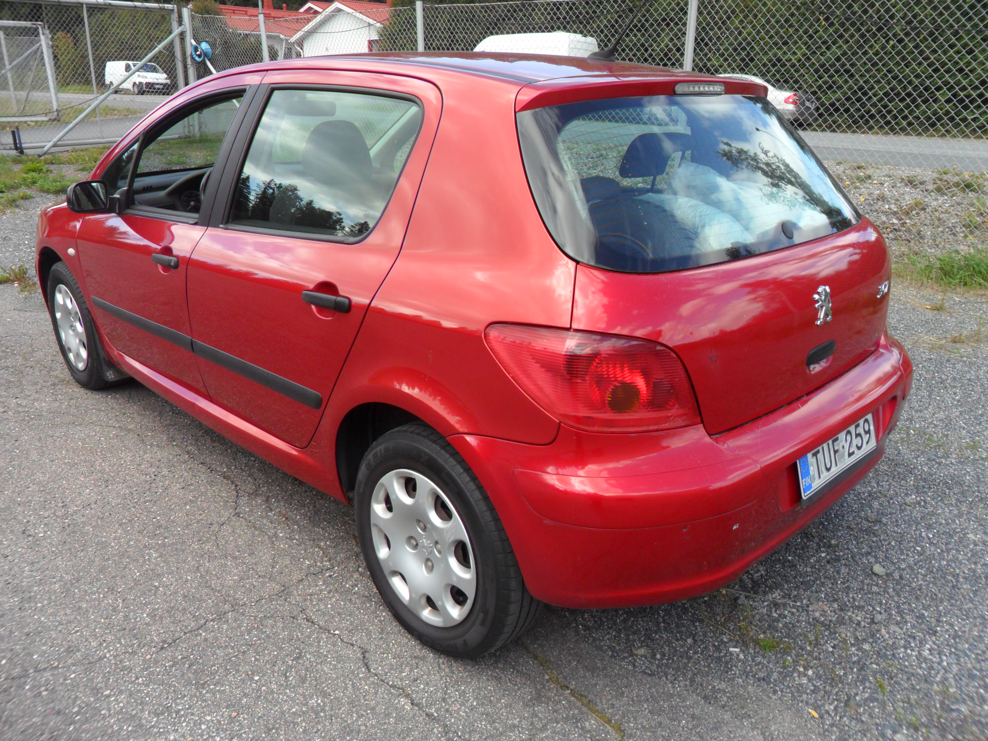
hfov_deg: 65.3
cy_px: 370
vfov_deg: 51.4
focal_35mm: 27
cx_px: 494
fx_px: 771
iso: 80
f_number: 3.5
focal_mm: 4.9
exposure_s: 1/250
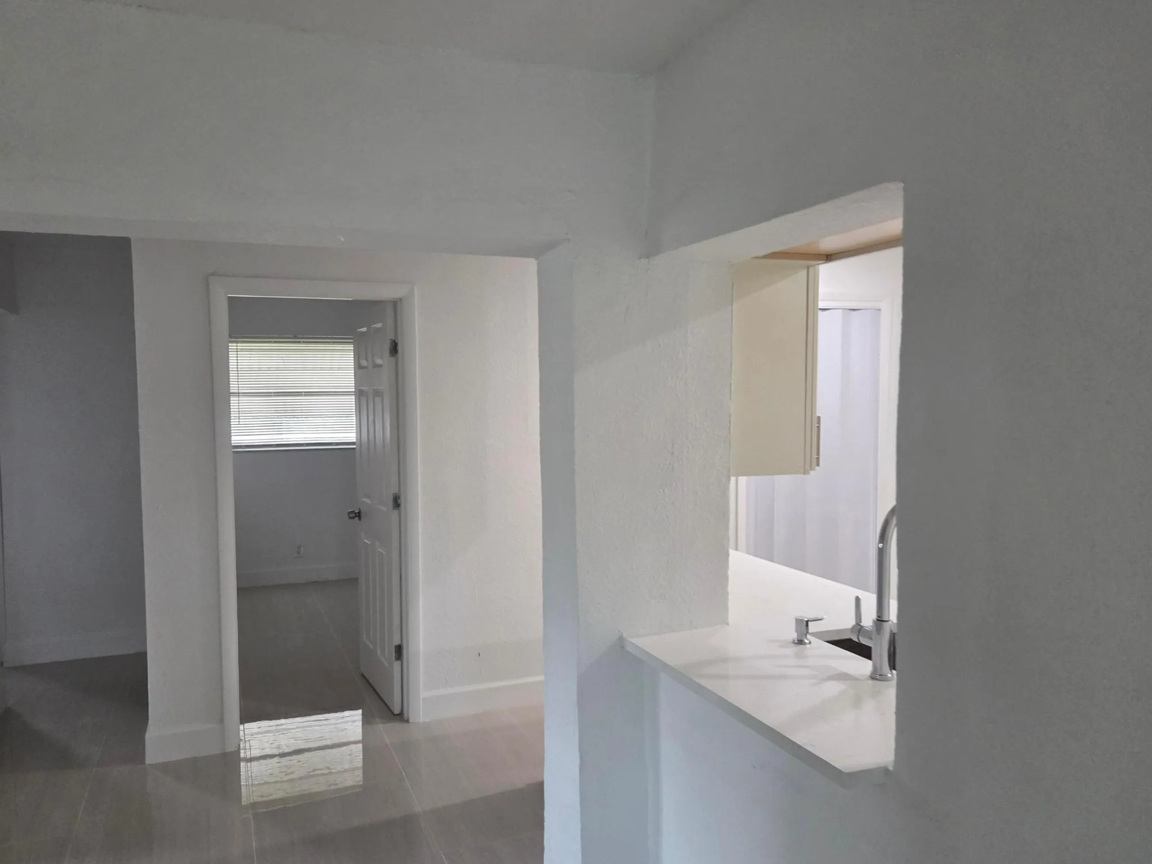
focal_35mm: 26
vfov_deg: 53.0
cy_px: 458
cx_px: 527
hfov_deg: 67.2
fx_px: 865
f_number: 1.8
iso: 400
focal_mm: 5.4
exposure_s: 1/120
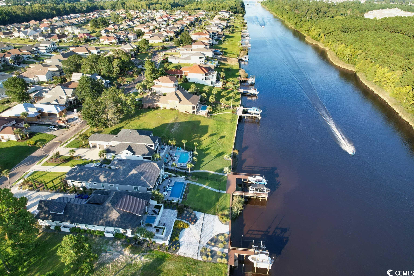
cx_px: 207
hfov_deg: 78.6
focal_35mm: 22
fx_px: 253
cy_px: 138
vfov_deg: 57.2
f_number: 2.8
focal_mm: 8.38
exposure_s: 1/400
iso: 110
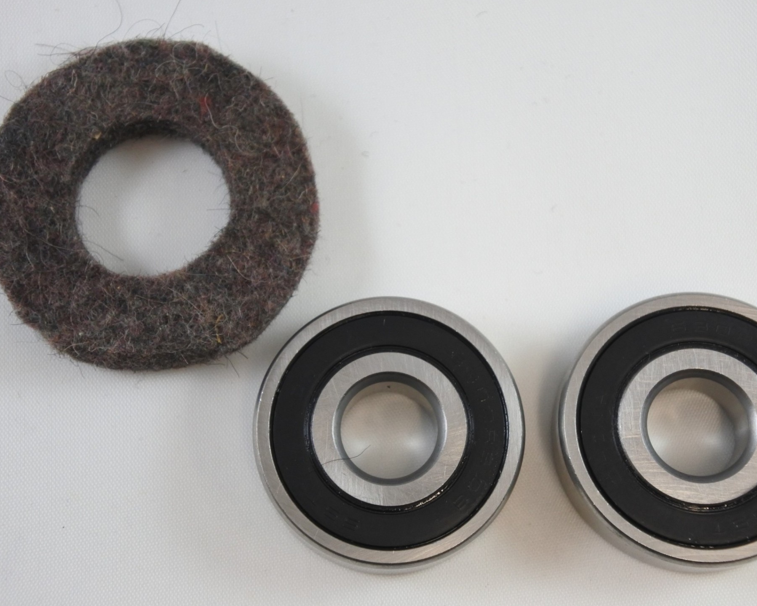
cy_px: 303
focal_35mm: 75
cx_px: 410
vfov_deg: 20.4
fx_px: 1681
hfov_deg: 25.4
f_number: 5.3
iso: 560
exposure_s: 1/125
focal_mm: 24.8
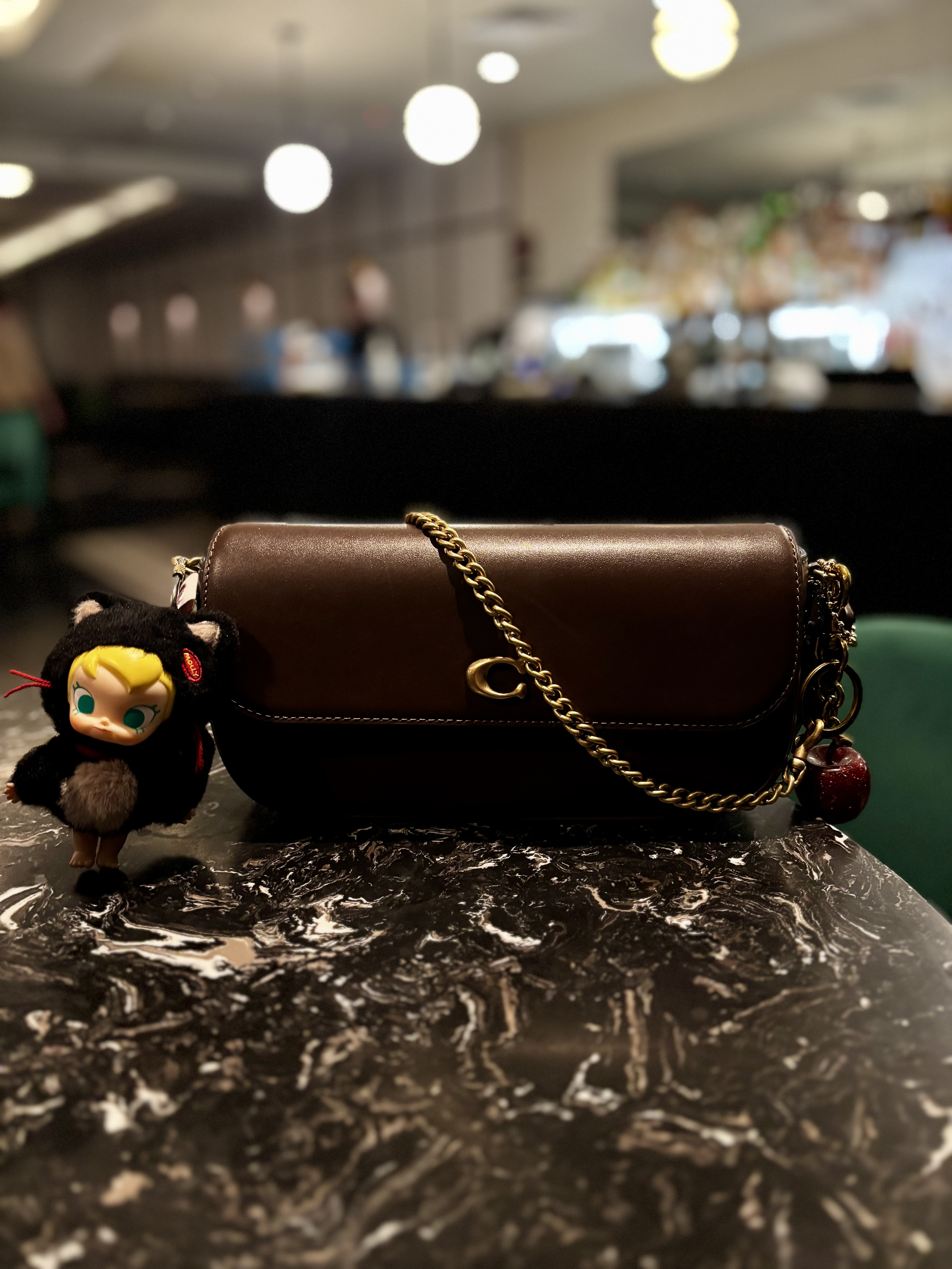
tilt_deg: -16.0
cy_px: 634
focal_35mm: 26
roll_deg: +0.5
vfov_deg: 67.3
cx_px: 476
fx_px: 953
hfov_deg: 53.1
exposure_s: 1/27
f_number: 1.6
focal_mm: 5.96
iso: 800
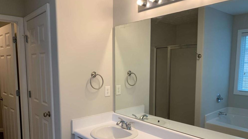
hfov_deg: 66.1
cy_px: 83
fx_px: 191
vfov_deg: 40.0
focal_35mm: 29
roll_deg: -1.2
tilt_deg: -6.4
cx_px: 124
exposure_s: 1/120
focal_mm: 4.25
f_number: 1.8
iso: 64
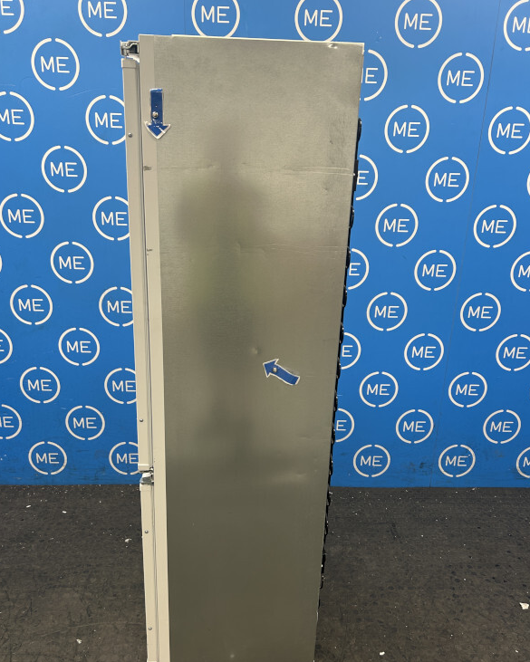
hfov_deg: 51.5
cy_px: 357
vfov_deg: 62.1
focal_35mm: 28
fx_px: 549
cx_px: 261
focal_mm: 5.7
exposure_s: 1/50
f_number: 1.5
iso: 80
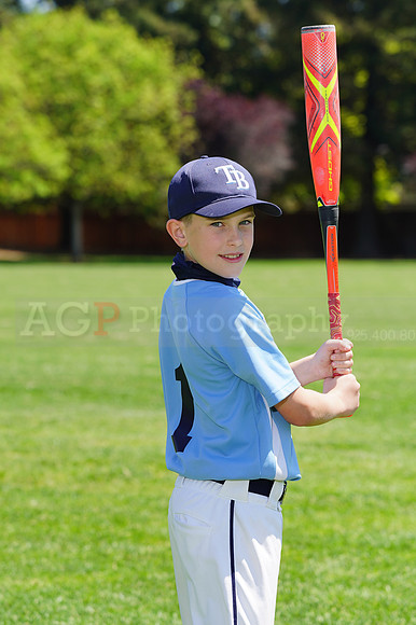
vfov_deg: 10.8
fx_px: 3297
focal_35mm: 190
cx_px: 208
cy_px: 312
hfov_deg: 7.2
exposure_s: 1/160
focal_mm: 190
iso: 100
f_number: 9
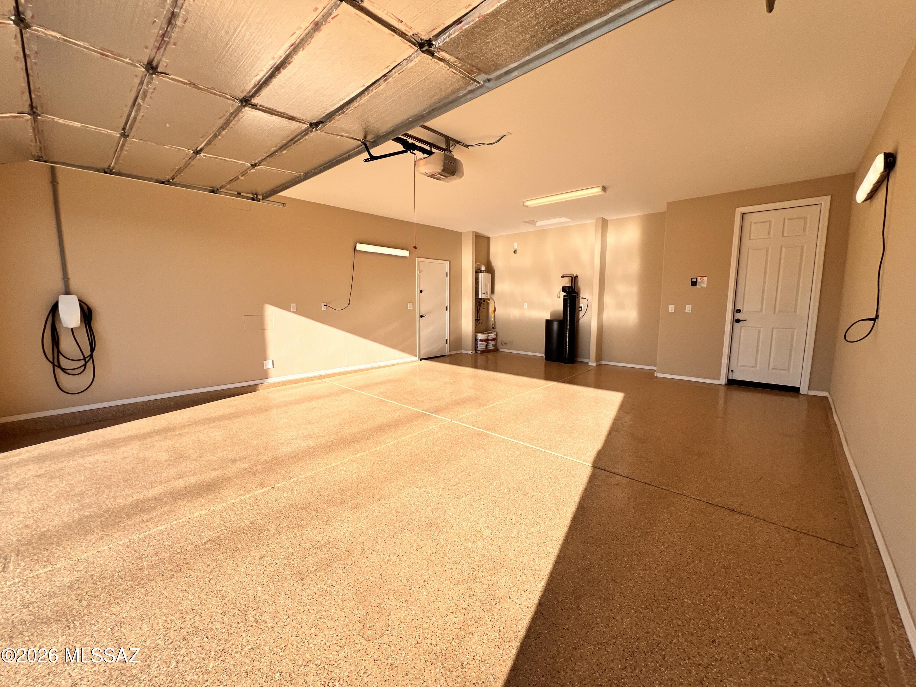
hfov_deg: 106.2
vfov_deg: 89.9
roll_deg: -0.1
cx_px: 458
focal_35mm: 13
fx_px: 344
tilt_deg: -6.7
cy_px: 344
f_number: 1.8
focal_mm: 1.57
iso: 32
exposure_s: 1/1309
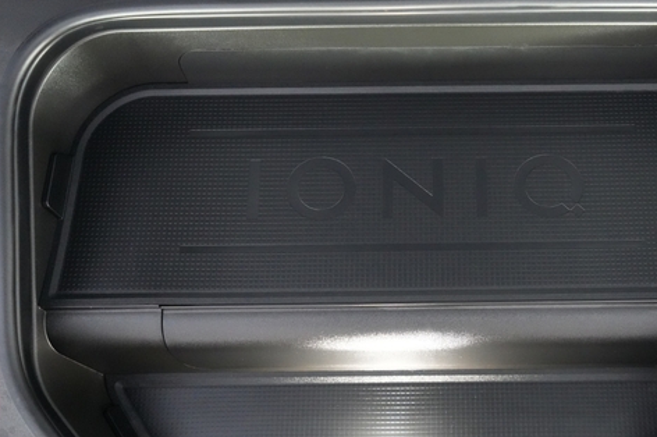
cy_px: 248
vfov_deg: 35.0
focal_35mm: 38
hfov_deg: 49.8
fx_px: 693
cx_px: 441
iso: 12800
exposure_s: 1/125
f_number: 2.8
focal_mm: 28
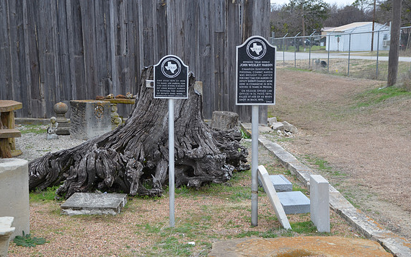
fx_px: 661
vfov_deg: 22.0
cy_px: 128
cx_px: 207
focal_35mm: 59
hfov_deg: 34.6
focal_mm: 38
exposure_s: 1/100
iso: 400
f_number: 5
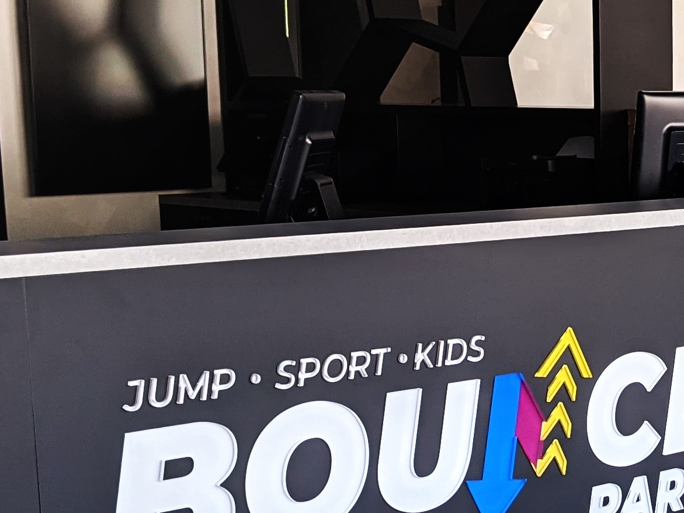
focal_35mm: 93
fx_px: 1837
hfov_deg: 20.2
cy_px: 452
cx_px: 732
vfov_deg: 15.7
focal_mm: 4.38
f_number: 1.73
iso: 60
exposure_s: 1/49.9
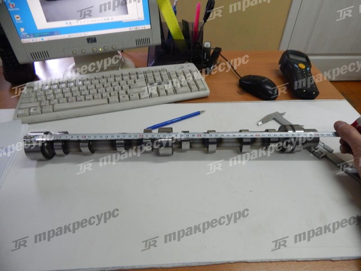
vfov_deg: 61.1
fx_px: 229
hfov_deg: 76.4
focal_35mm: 22
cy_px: 136
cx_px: 180
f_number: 3
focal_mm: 4
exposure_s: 1/60
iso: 400
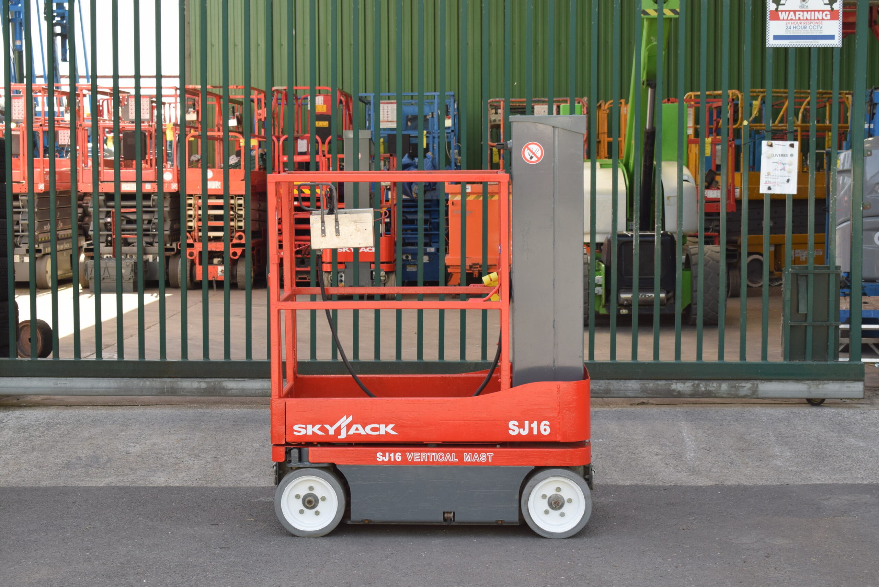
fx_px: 1759
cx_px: 440
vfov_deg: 19.0
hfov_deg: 28.1
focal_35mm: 72
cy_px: 294
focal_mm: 48
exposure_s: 1/200
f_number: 7.1
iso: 400
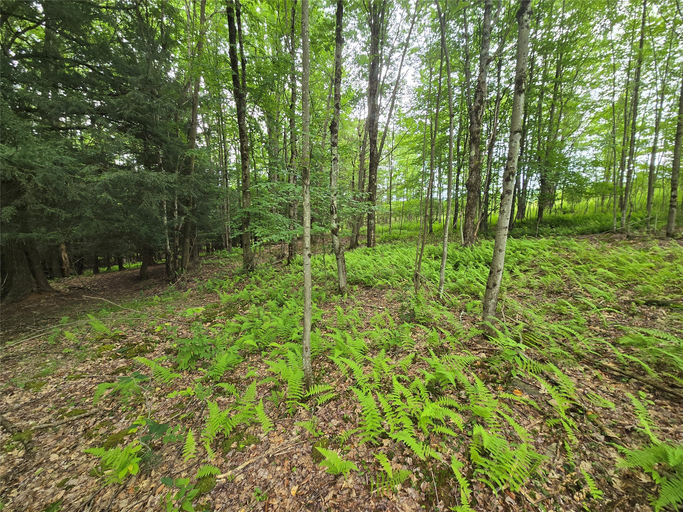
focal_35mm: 13
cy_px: 256
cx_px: 342
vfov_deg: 89.9
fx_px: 256
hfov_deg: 106.2
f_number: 2.2
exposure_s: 1/60
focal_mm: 2.2
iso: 64
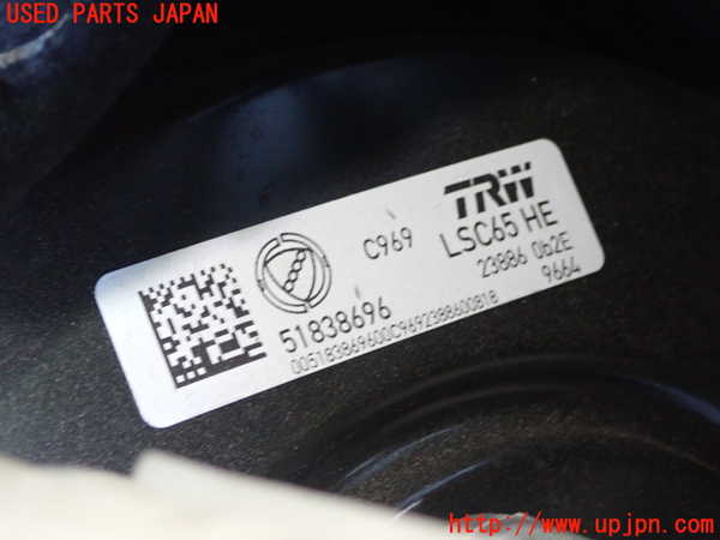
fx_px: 1830
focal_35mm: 88
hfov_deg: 22.3
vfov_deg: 16.8
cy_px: 270
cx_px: 360
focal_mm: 15.66
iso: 1000
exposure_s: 1/20
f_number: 4.5
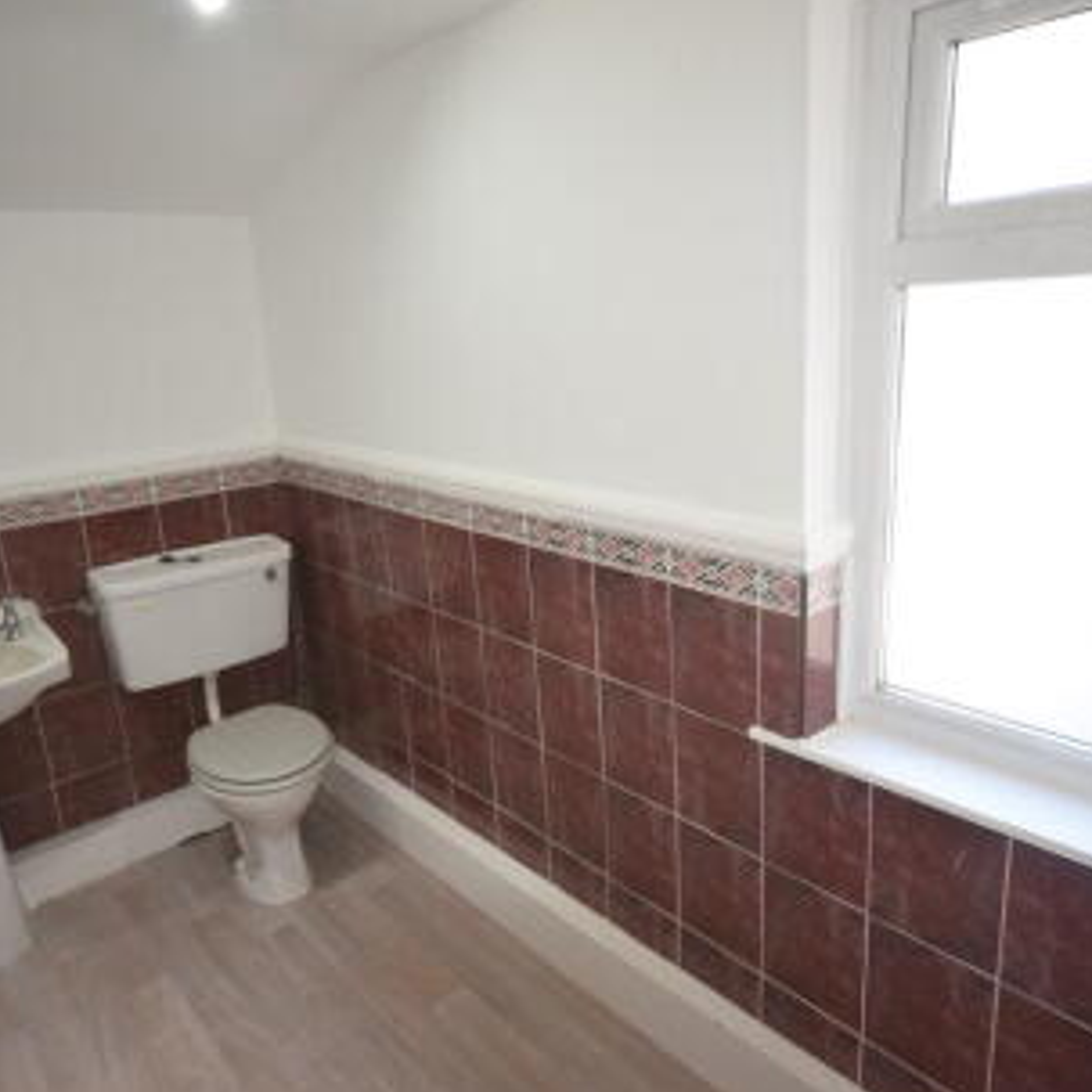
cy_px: 528
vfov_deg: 65.0
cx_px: 530
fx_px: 857
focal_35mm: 24
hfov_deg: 65.0
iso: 800
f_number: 5
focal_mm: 12
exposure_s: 1/100
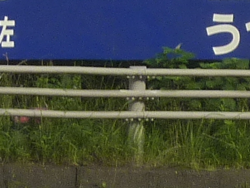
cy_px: -97
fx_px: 4457
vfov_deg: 2.4
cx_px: 105
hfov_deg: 3.2
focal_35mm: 617
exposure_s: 1/250
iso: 125
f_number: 4.2
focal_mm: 12.8
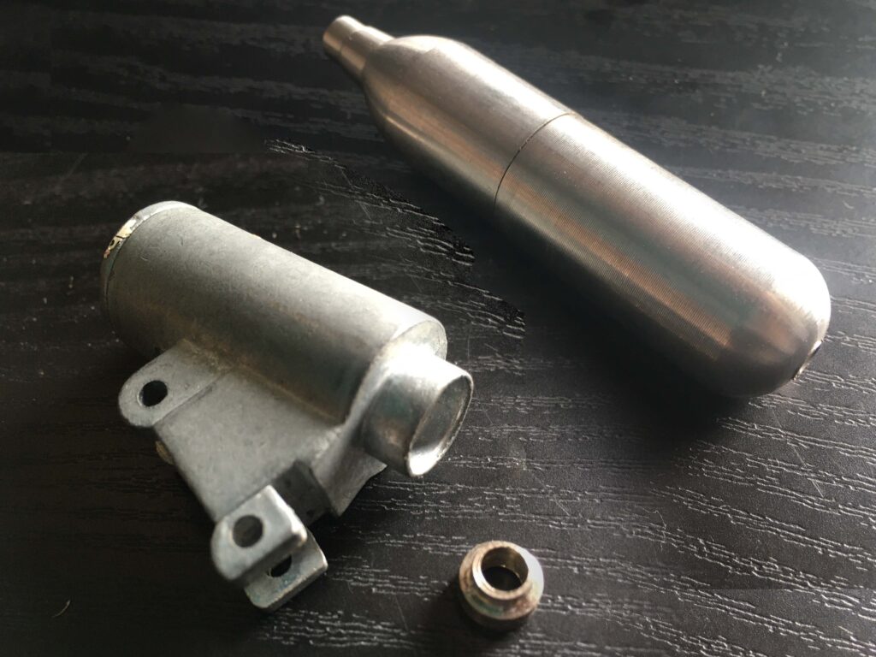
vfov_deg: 48.2
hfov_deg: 61.7
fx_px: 734
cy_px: 328
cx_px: 438
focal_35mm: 29
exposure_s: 1/30
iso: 25
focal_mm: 4.15
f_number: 2.2
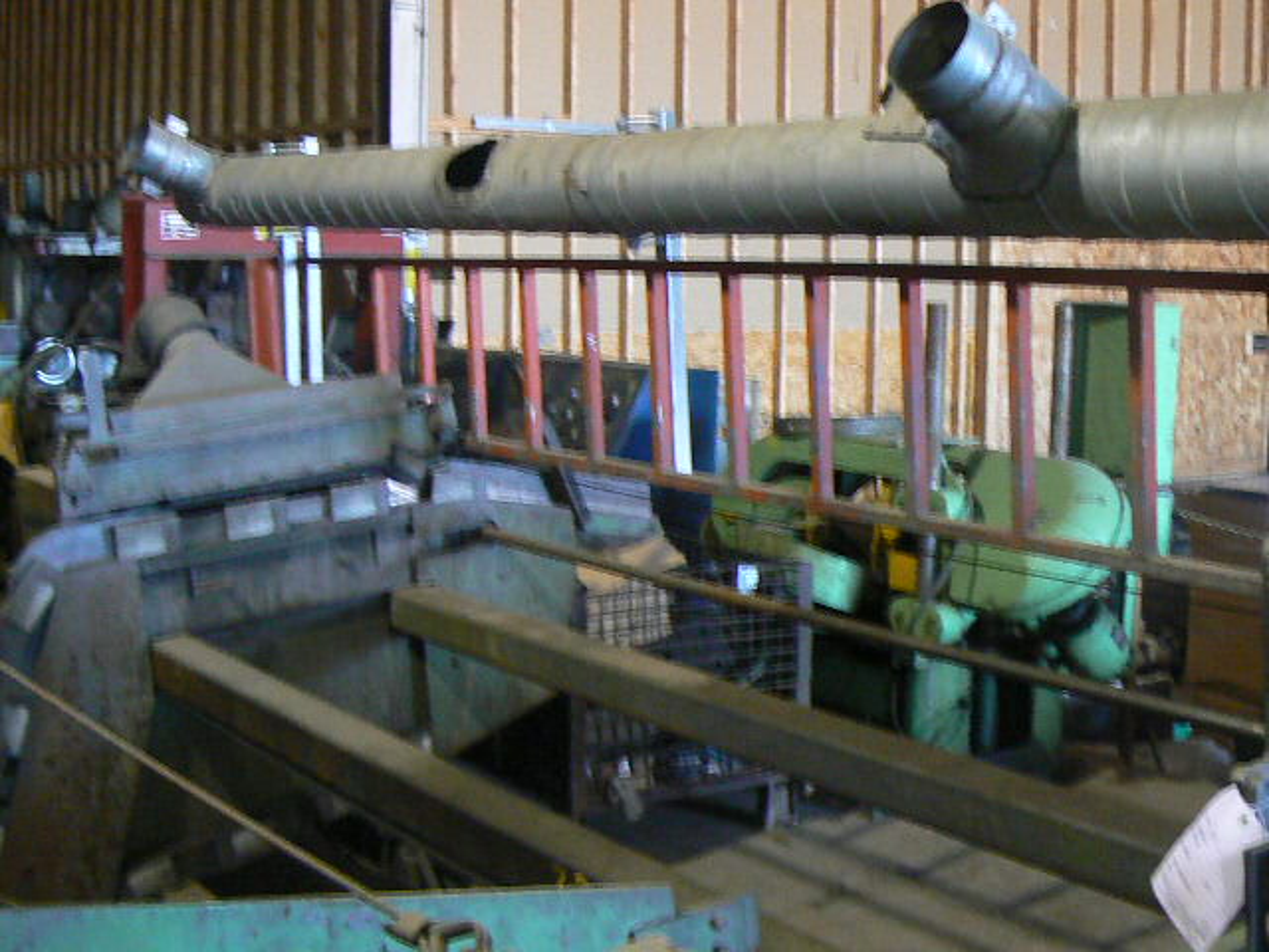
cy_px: 476
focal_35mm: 49
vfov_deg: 29.7
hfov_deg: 38.9
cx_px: 634
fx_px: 1796
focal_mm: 6
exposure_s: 1/8
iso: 200
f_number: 2.8
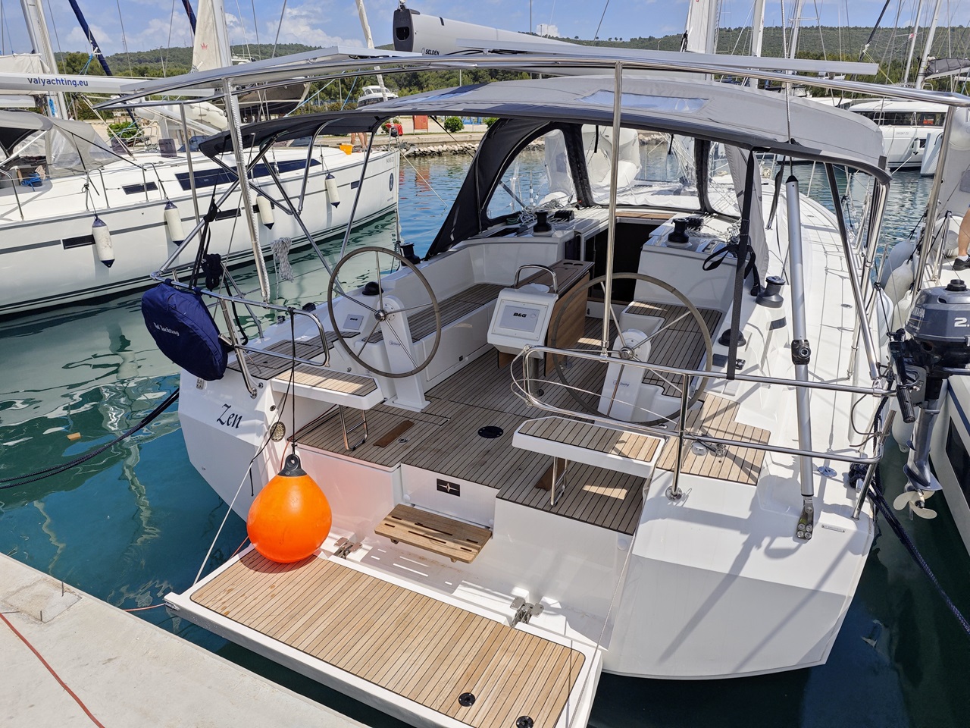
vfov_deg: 58.9
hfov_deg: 73.9
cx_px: 485
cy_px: 364
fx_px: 644
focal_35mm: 23
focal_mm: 6.55
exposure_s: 1/5295
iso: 50
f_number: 1.6
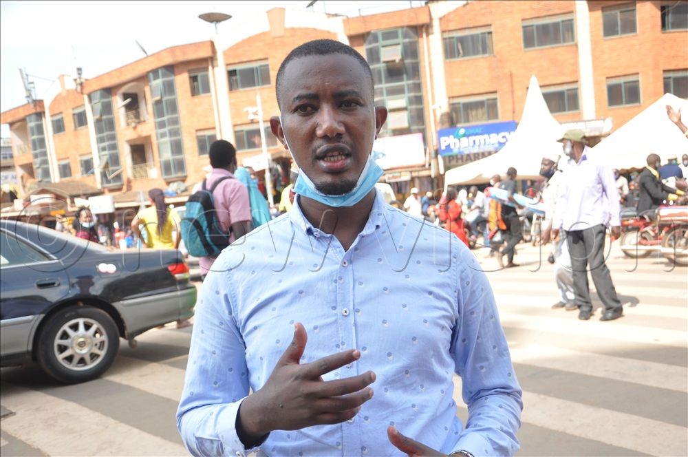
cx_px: 344
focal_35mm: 39
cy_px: 228
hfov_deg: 49.6
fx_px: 744
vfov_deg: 34.1
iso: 1000
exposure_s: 1/2000
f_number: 7.1
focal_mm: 26
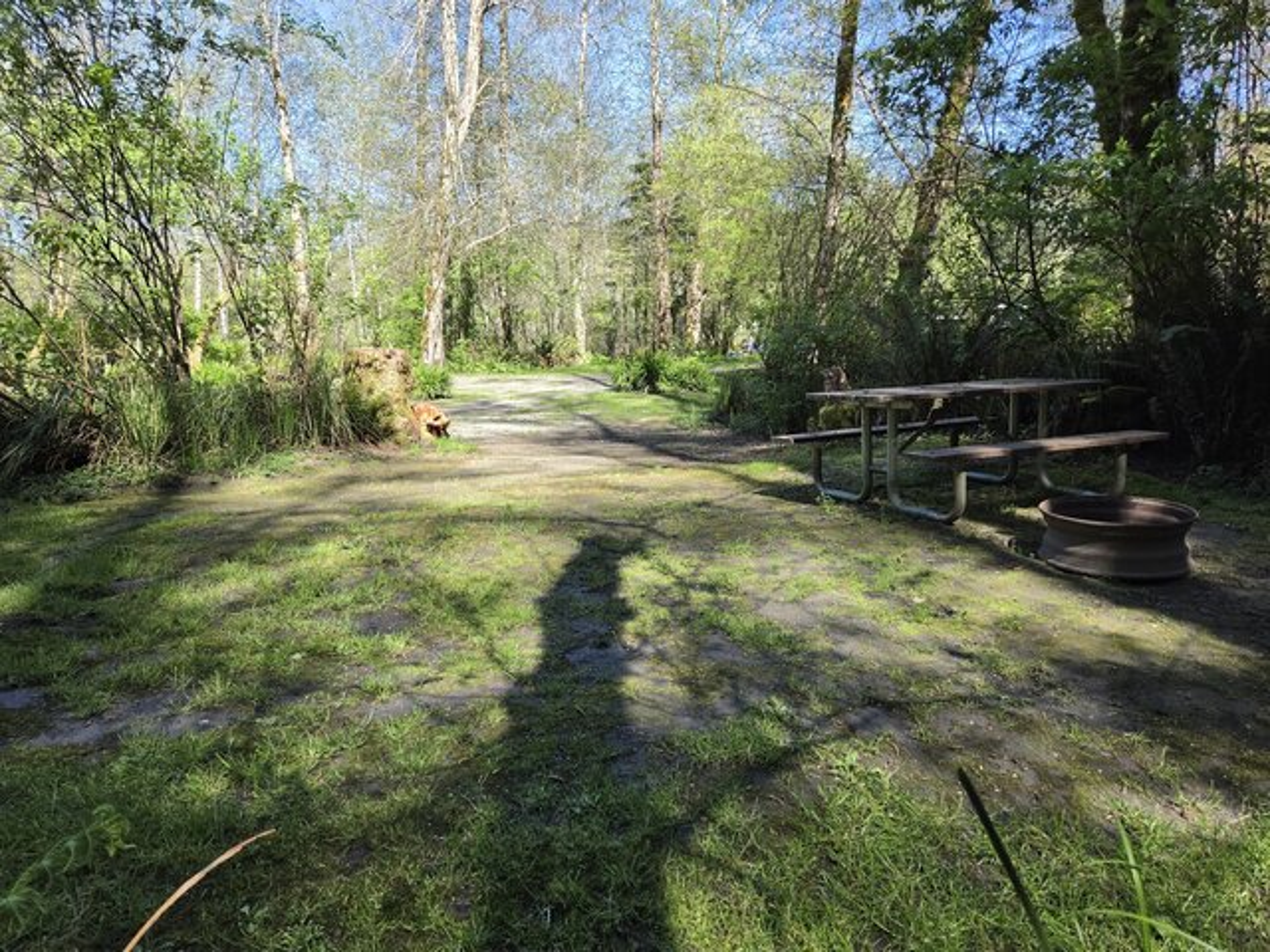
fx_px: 844
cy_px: 476
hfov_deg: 73.9
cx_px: 635
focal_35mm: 23
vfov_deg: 58.9
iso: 80
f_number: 1.8
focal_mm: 5.4
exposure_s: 1/841
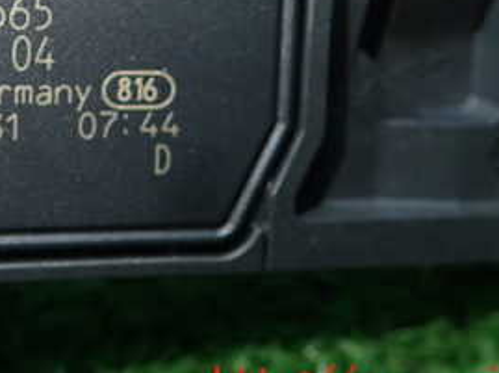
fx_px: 965
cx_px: 76
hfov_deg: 28.2
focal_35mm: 67
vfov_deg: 21.1
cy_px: -9
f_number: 2.3
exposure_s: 1/125
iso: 400
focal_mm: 5.5
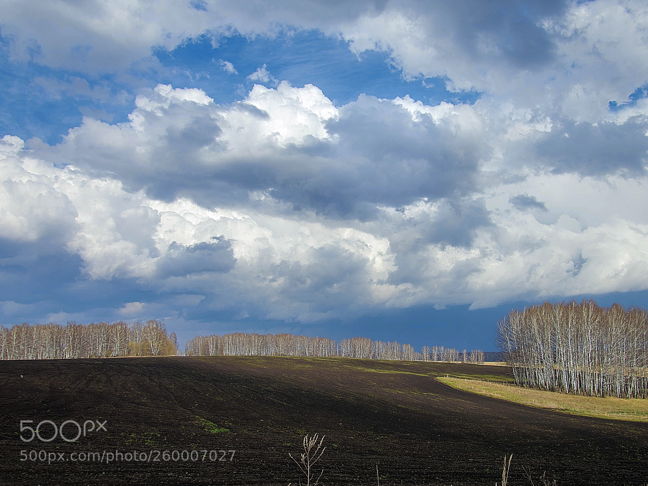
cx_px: 365
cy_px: 243
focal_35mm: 30
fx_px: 562
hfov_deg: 59.7
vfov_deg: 46.8
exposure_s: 1/250
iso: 100
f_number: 9
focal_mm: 18
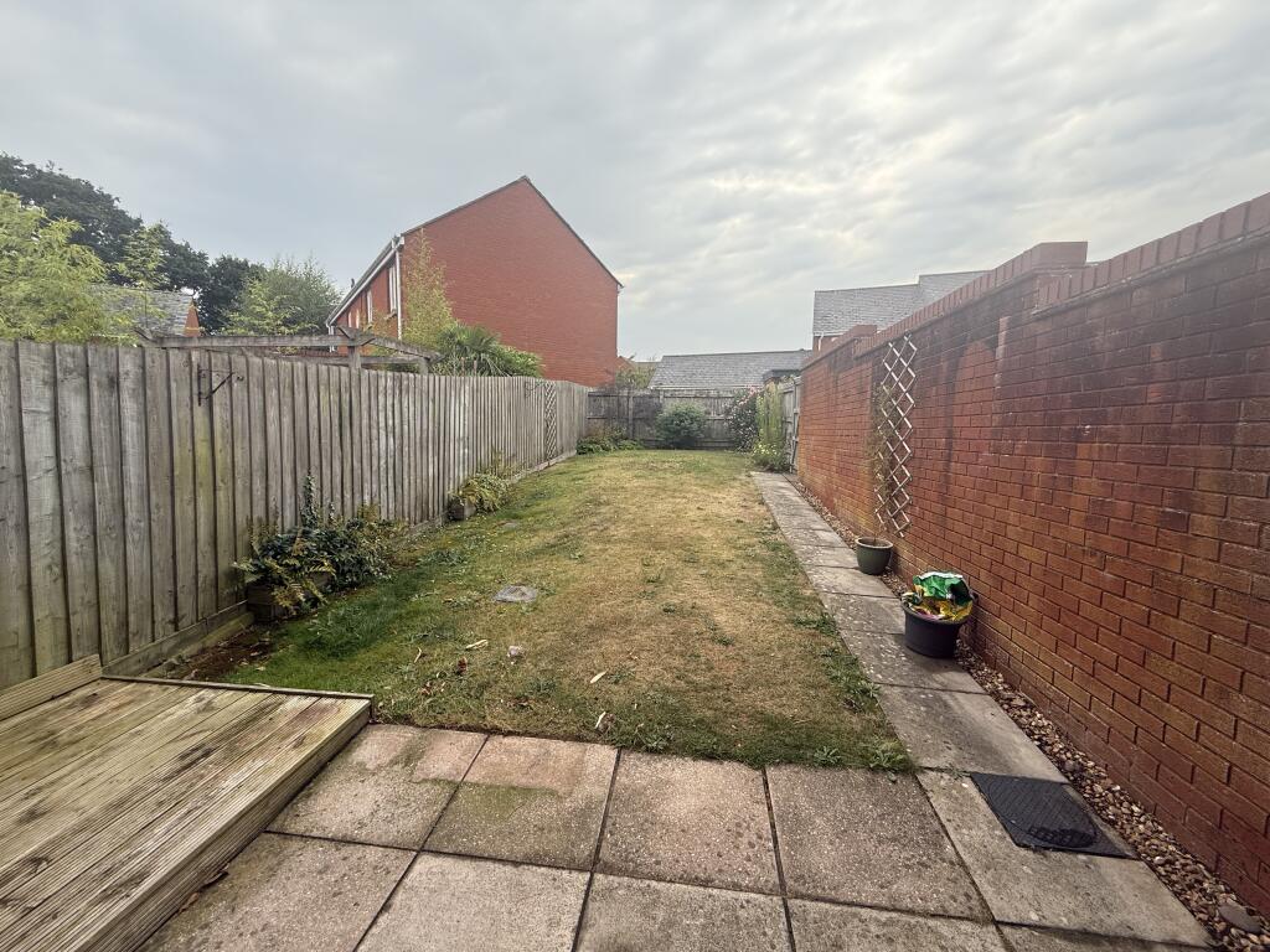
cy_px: 476
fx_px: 514
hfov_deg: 102.1
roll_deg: -0.4
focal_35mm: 14
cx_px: 635
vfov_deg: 85.7
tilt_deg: -4.5
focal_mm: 2.22
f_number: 2.2
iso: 64
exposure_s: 1/549
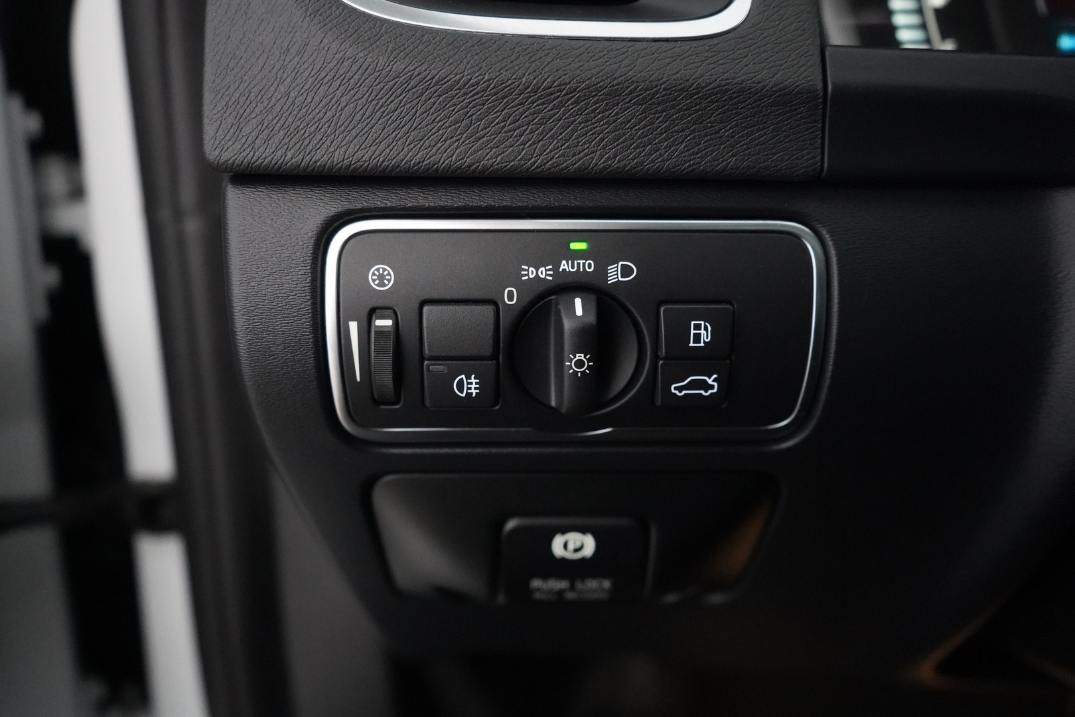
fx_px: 926
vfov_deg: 42.3
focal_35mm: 31
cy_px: 358
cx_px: 538
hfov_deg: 60.3
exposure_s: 1/125
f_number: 3.5
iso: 12800
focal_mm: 31
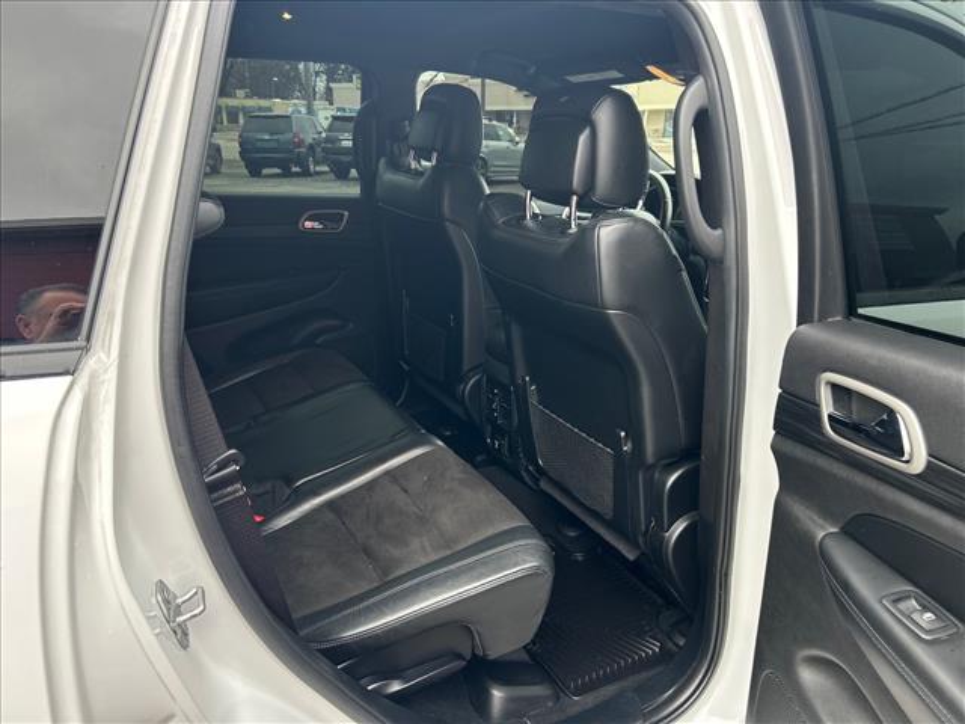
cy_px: 362
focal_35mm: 26
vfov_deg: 53.1
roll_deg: -0.4
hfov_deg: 67.3
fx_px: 725
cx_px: 482
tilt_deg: -18.9
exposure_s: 1/126
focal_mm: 5.7
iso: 64
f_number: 1.5
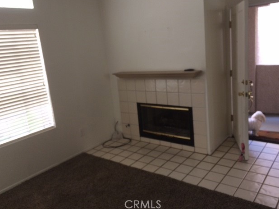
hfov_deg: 60.0
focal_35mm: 30
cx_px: 137
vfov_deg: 46.8
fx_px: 242
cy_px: 103
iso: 80
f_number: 2.2
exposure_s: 1/30
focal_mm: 4.15
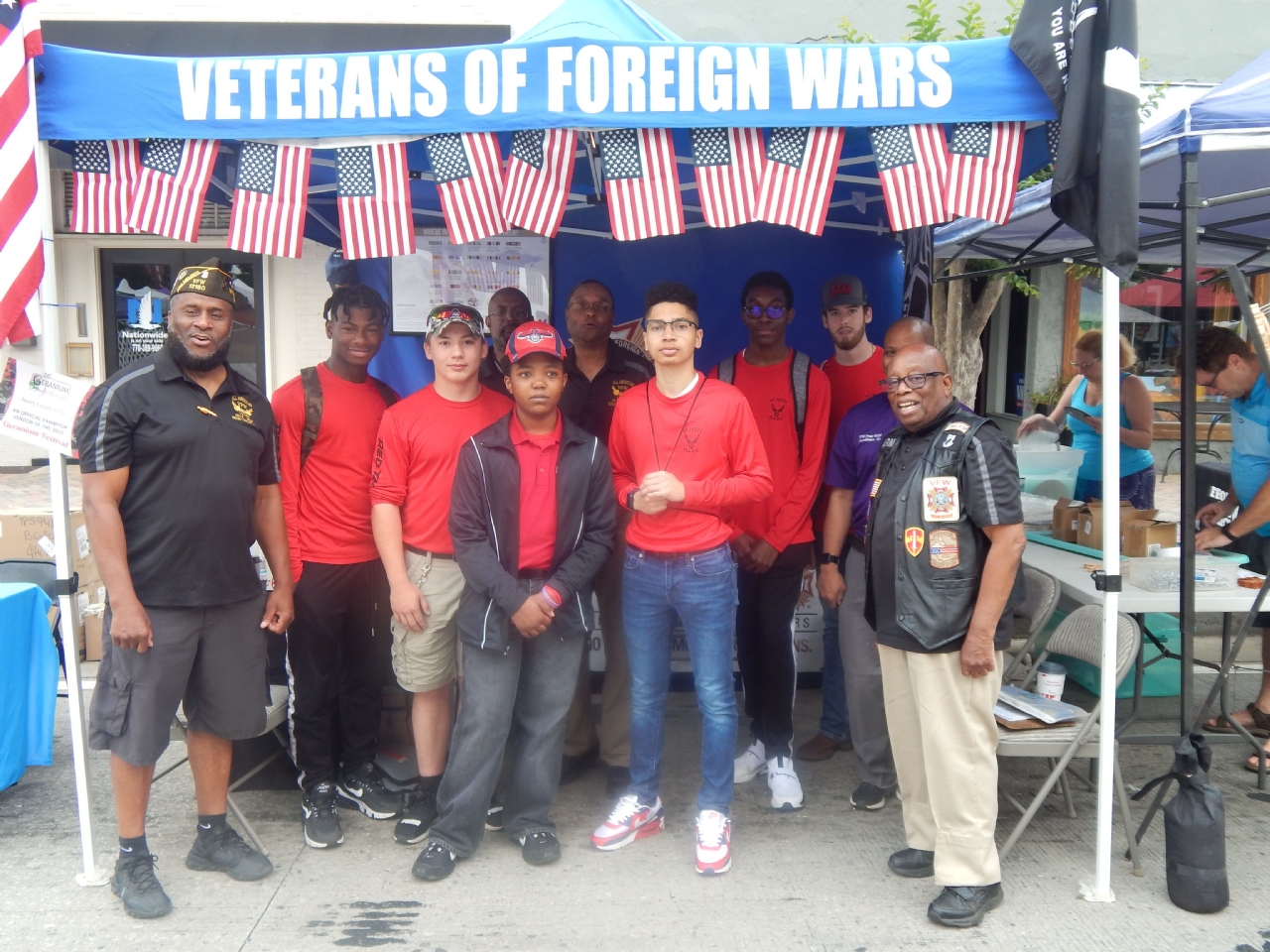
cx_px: 635
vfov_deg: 45.4
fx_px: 1137
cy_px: 476
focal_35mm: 31
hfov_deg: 58.4
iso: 125
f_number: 3.2
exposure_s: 1/30
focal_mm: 5.6
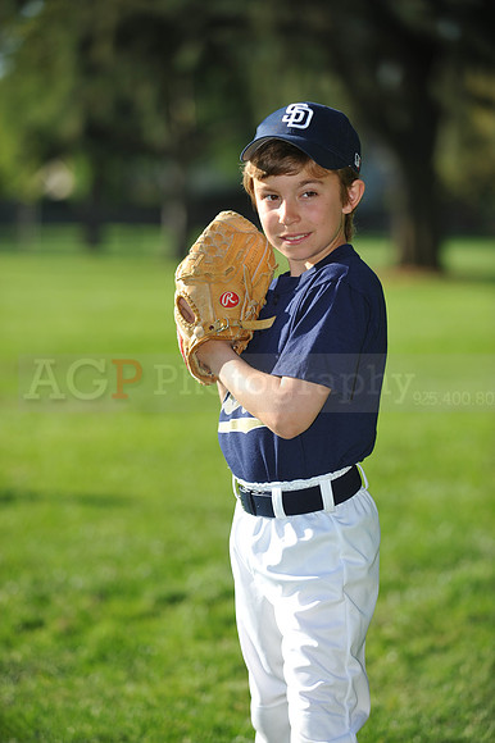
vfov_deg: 14.2
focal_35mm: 145
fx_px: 2994
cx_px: 248
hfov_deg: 9.5
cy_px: 372
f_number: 4
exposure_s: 1/1250
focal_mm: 145
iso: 200
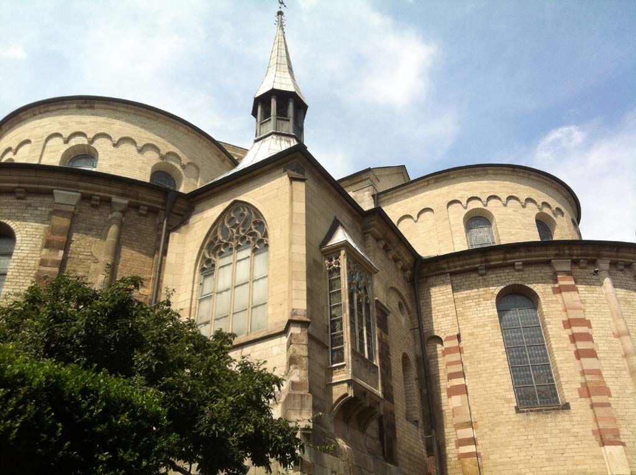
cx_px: 318
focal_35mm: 35
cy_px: 238
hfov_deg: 52.7
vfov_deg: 40.6
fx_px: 642
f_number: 2.8
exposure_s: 1/1658
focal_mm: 3.85
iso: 80
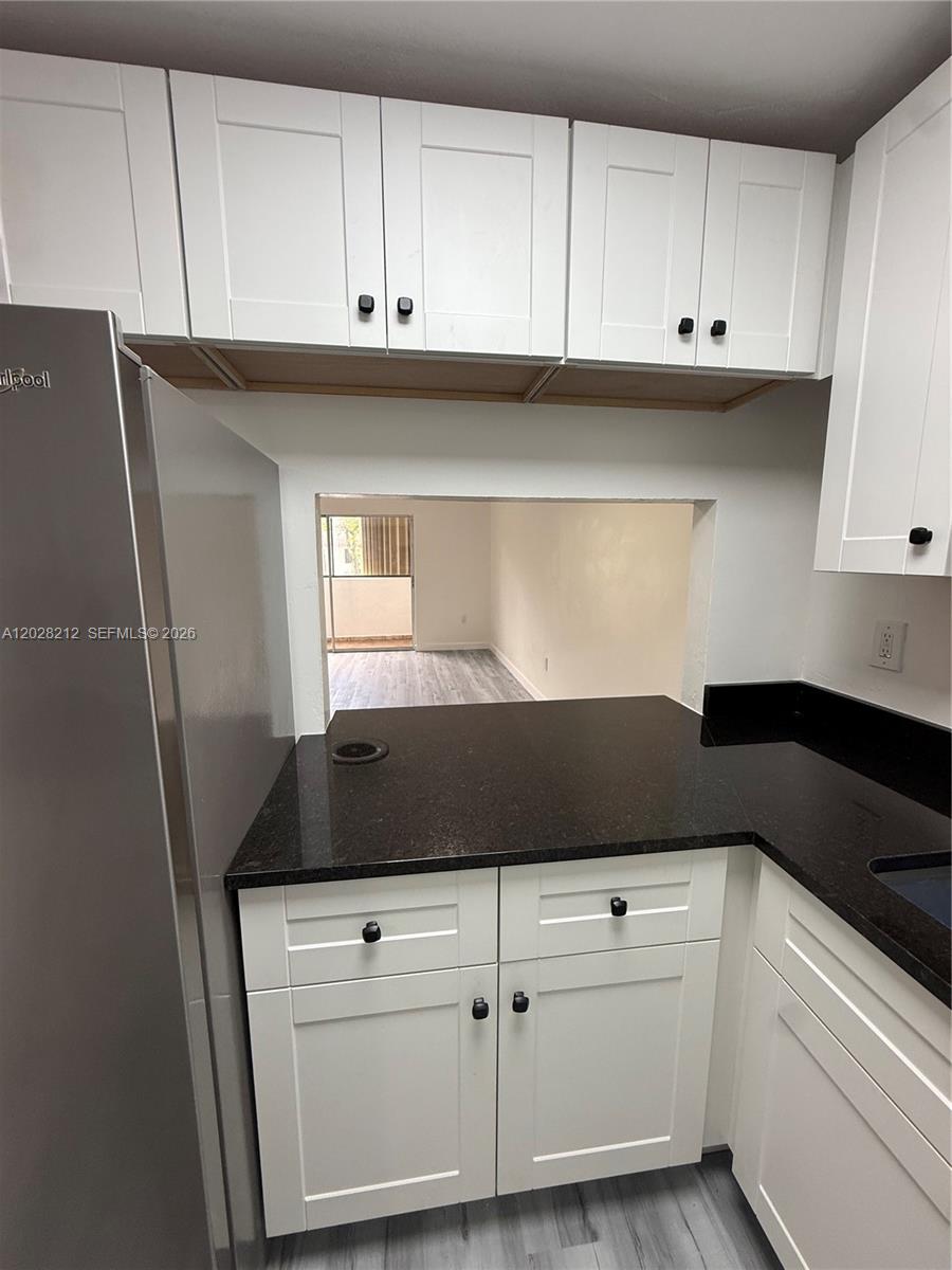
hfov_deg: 85.7
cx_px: 476
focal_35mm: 14
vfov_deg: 102.1
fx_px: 513
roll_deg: -0.3
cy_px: 635
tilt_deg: -8.8
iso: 125
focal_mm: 2.22
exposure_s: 1/120
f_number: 2.2
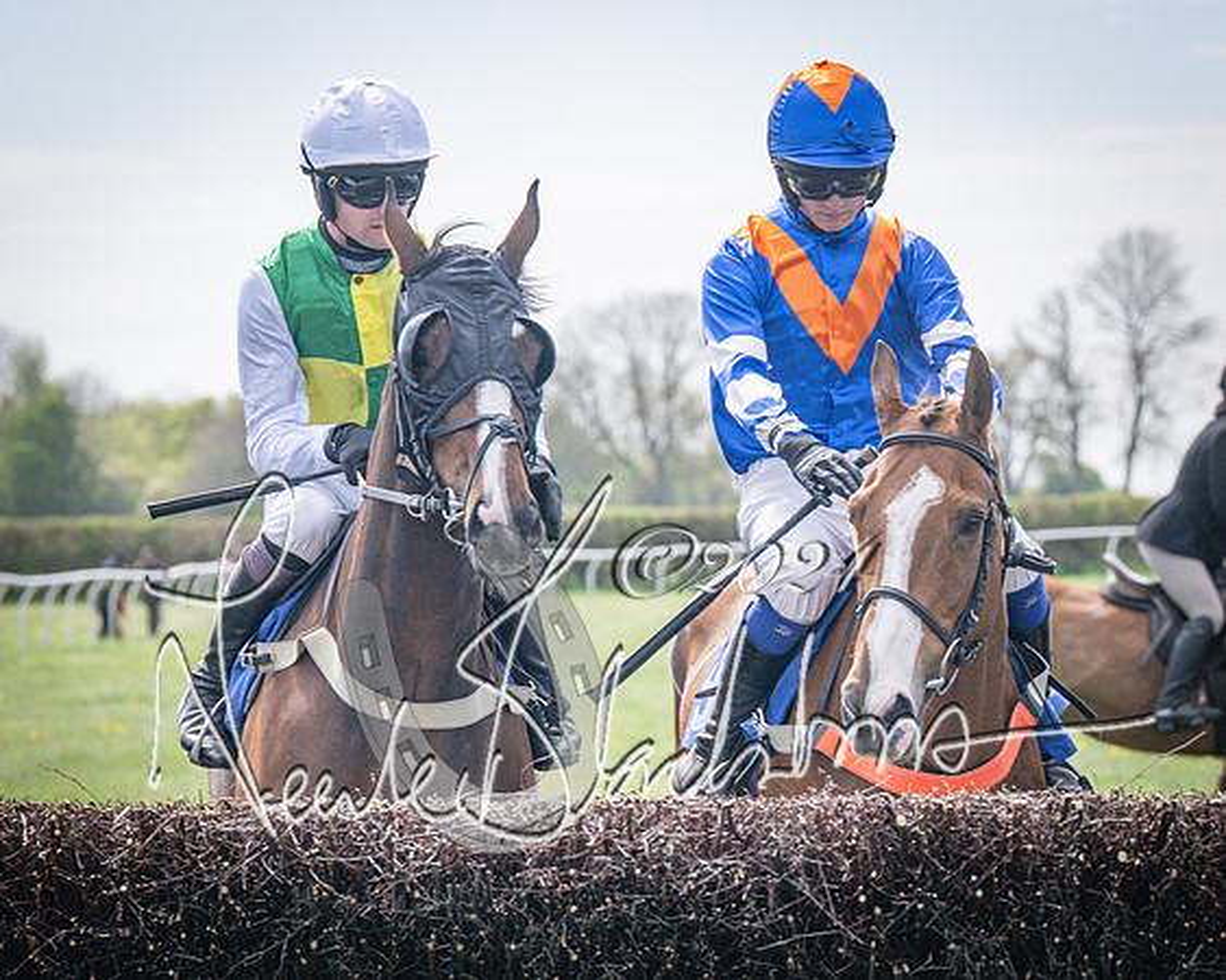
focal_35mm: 198
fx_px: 7172
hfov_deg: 9.8
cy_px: 521
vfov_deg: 7.8
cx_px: 724
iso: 200
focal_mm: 110
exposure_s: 1/1600
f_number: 5
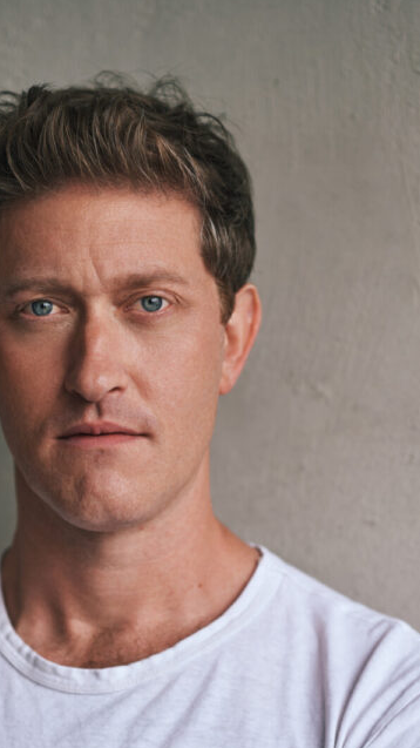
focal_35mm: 161
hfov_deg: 7.5
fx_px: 3190
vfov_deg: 13.3
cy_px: 670
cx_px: 90
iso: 100
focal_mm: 85
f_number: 2
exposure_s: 1/320
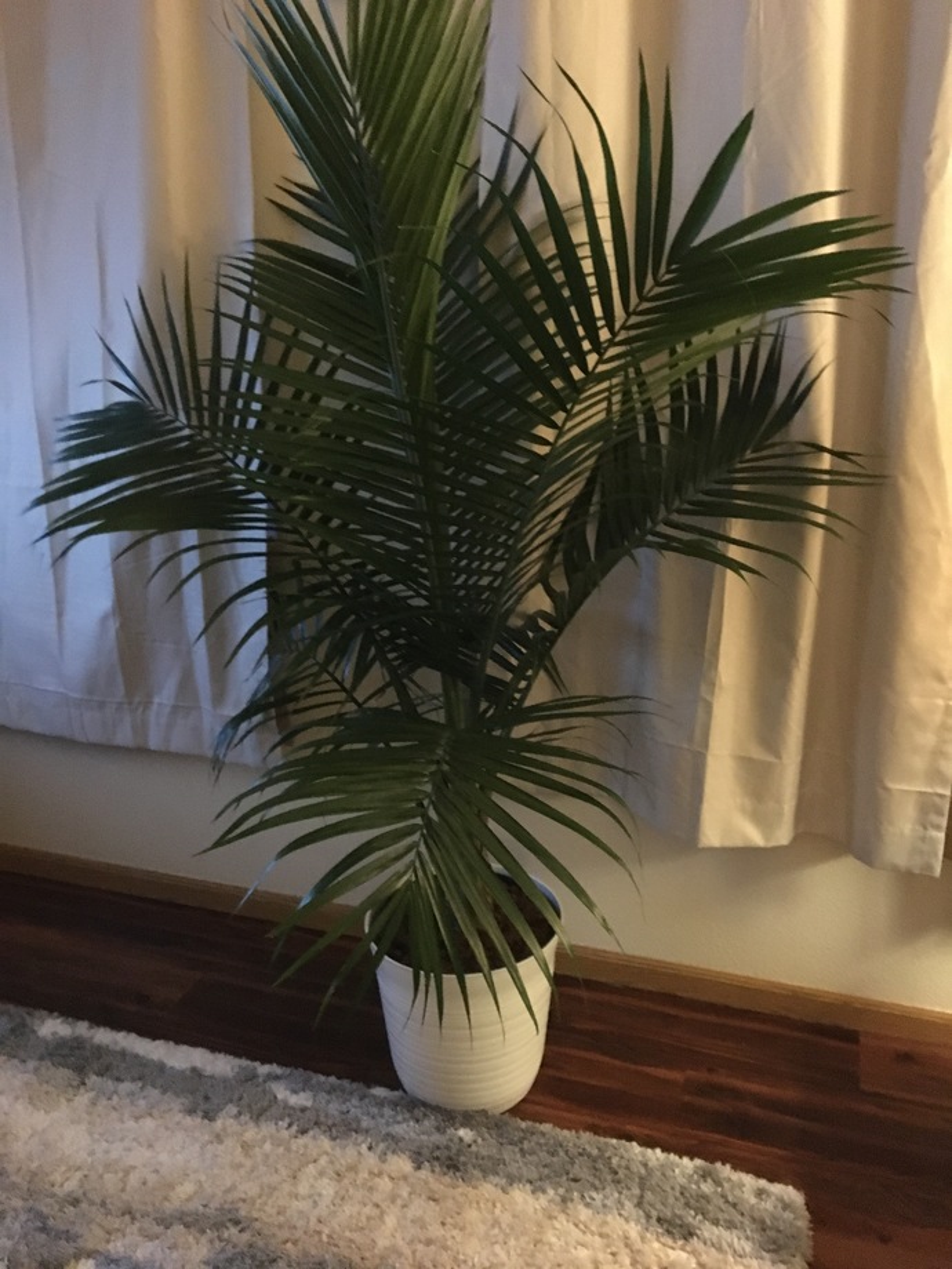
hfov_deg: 48.2
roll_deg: +0.2
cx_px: 476
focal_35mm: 29
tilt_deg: -19.2
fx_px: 1063
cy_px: 634
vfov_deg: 61.7
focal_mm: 4.15
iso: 800
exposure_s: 1/15
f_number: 2.2
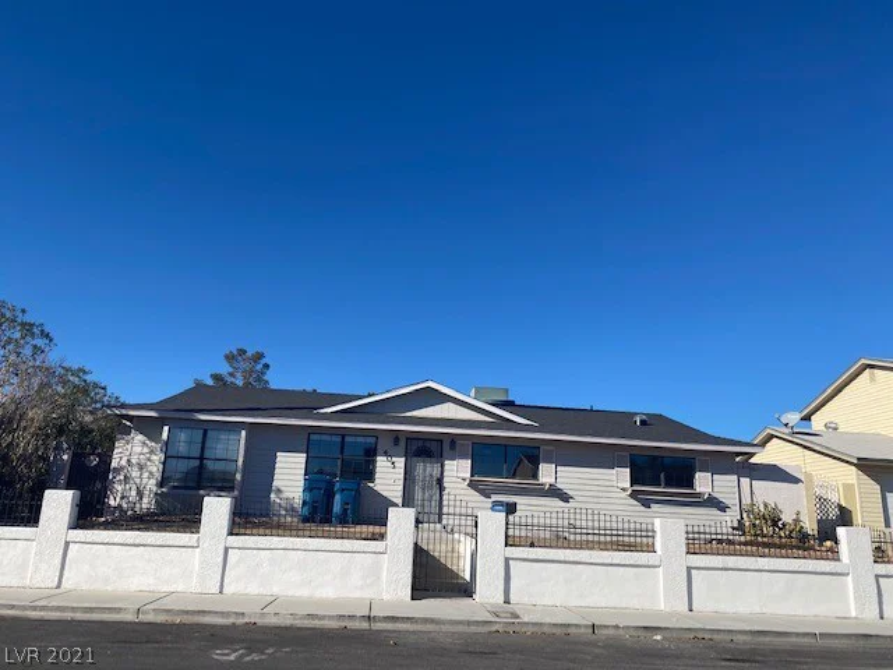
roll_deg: -0.9
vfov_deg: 53.1
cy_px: 335
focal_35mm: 26
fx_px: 671
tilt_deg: +16.0
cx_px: 446
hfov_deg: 67.3
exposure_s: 1/3610
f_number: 1.8
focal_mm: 4.25
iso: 32
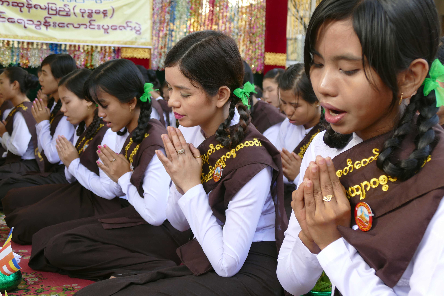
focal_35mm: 47
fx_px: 580
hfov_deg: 41.9
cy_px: 148
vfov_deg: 28.6
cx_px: 222
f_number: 3.3
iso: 125
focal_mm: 17.27
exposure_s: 1/80
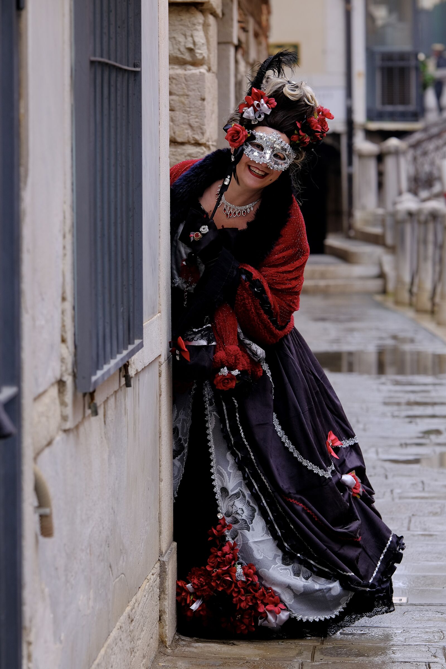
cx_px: 223
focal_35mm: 113
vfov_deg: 18.1
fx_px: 2100
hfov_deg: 12.1
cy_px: 334
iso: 160
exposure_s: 1/250
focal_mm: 75
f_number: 3.2
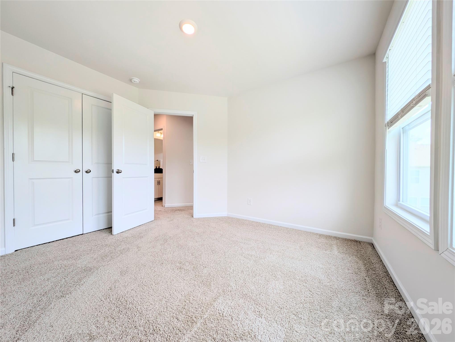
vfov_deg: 94.6
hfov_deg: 110.5
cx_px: 228
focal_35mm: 12
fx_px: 158
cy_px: 171
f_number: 1.95
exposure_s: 1/142
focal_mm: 2.23
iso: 37
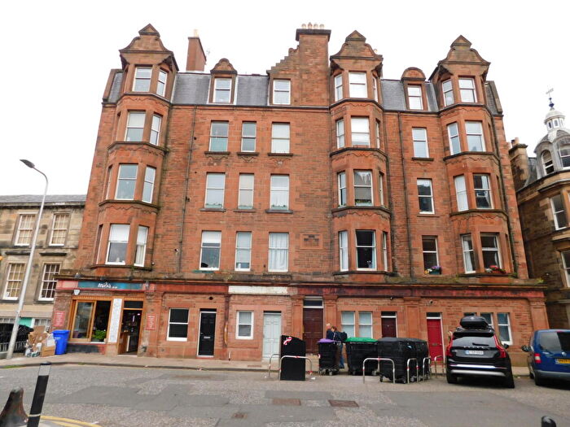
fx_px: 379
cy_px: 214
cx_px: 285
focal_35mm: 23
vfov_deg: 58.9
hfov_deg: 73.9
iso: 125
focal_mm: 4
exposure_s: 1/400
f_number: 3
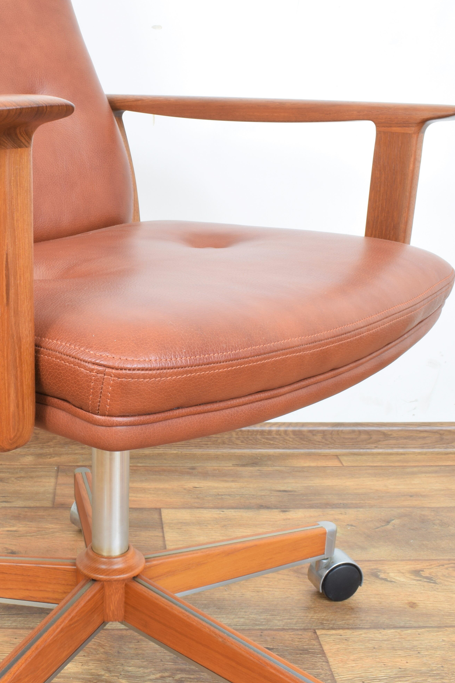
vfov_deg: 42.7
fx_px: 872
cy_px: 340
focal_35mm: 46
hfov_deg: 28.8
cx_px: 109
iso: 100
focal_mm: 20
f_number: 22
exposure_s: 5
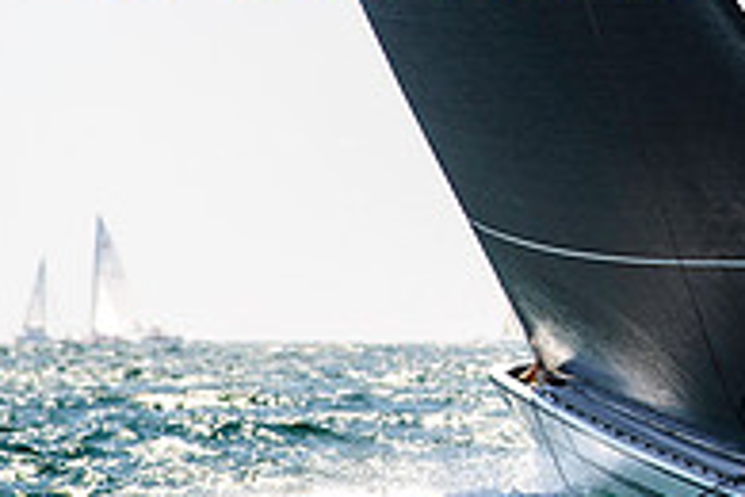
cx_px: 898
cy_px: 33
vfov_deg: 2.0
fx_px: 14278
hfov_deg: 3.0
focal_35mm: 690
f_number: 5
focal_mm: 200
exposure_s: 1/1250
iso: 320
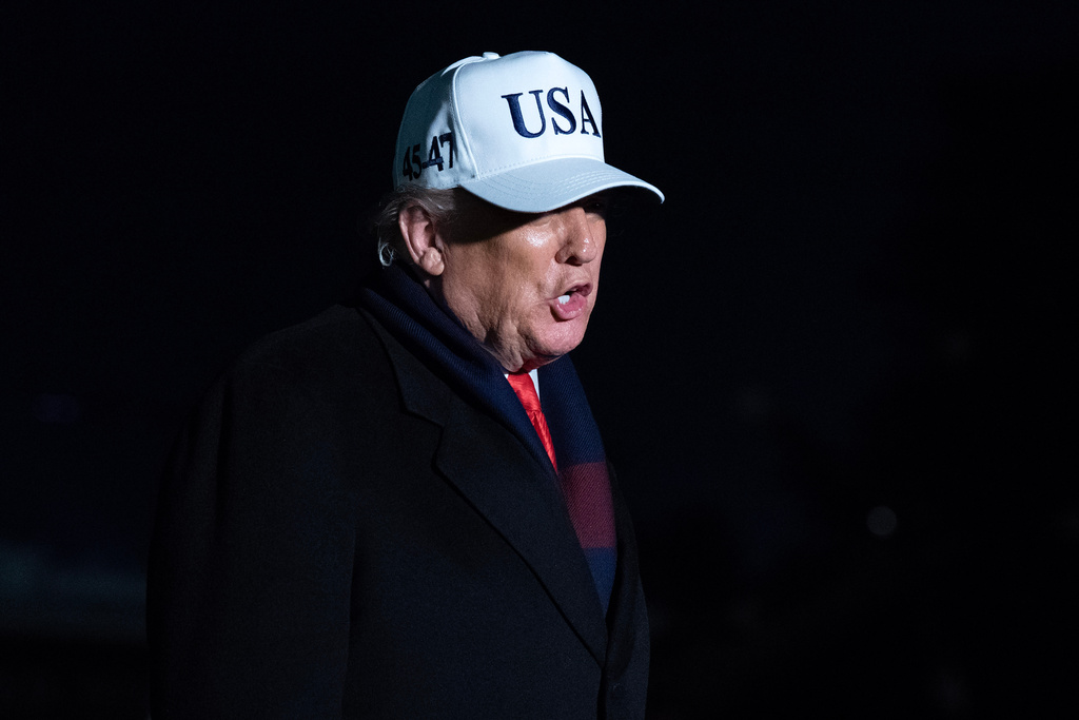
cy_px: 360
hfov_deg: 18.6
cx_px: 540
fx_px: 3297
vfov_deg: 12.5
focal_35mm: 110
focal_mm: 110
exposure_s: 1/320
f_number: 3.5
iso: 10000
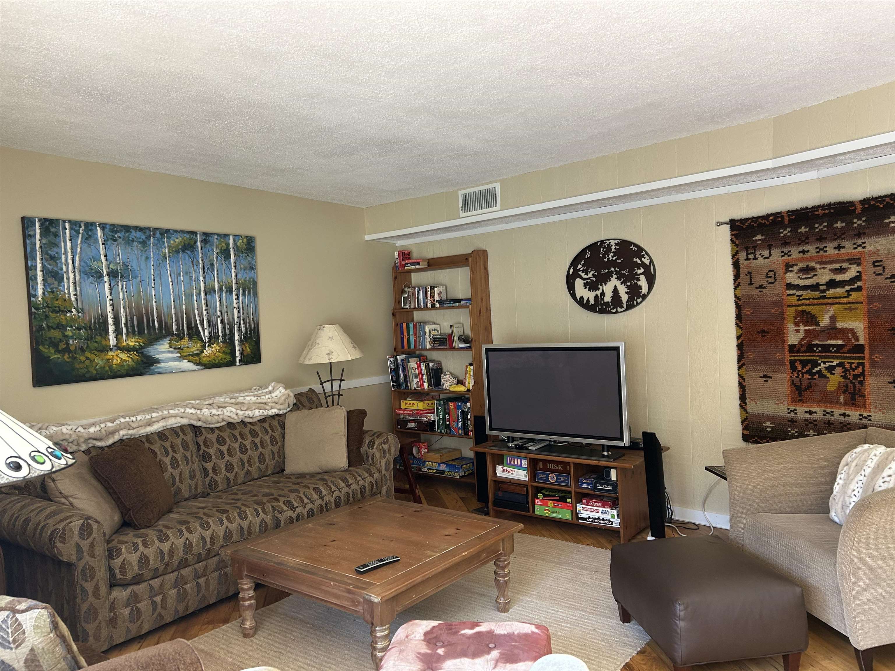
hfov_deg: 67.3
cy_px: 336
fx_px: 672
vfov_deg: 53.1
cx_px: 448
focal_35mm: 26
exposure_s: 1/78
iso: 125
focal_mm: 5.7
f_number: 1.5
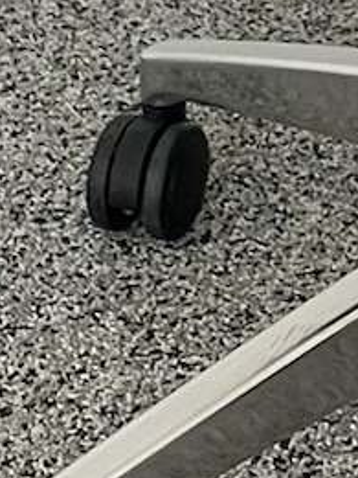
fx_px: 2827
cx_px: 597
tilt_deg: -15.7
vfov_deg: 9.0
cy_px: -529
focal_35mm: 205
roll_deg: +0.8
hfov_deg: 7.1
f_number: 1.6
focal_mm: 5.1
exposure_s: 1/85
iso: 125
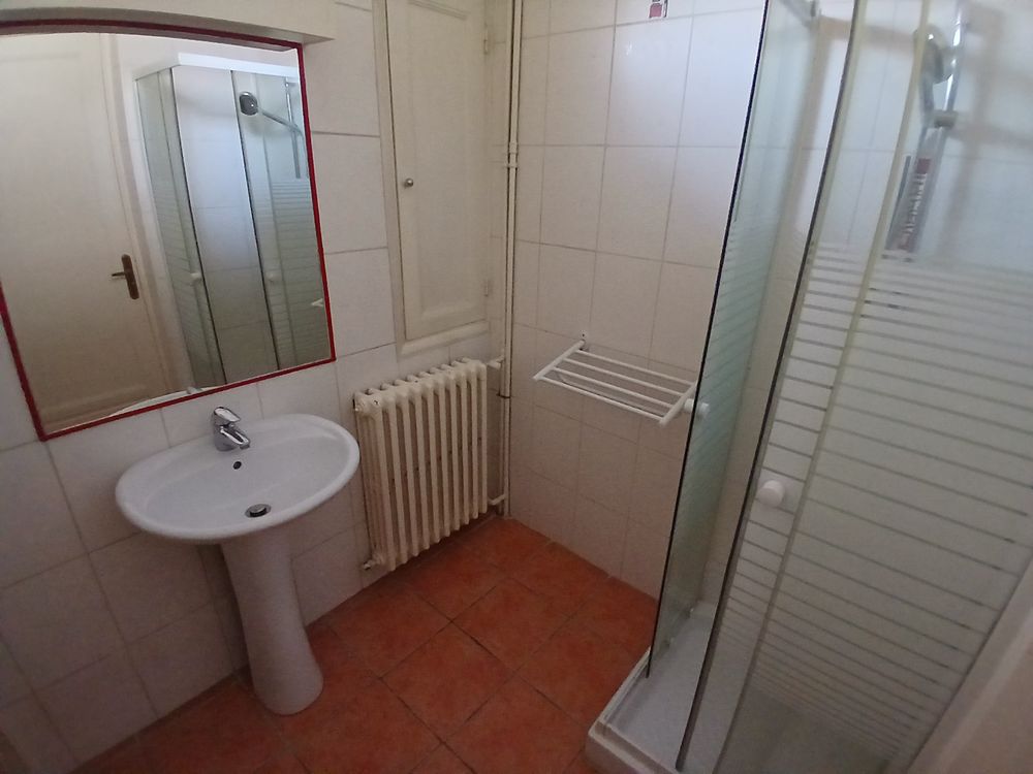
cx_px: 516
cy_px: 387
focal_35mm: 17
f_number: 2.2
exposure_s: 1/20
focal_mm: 1.4
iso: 640
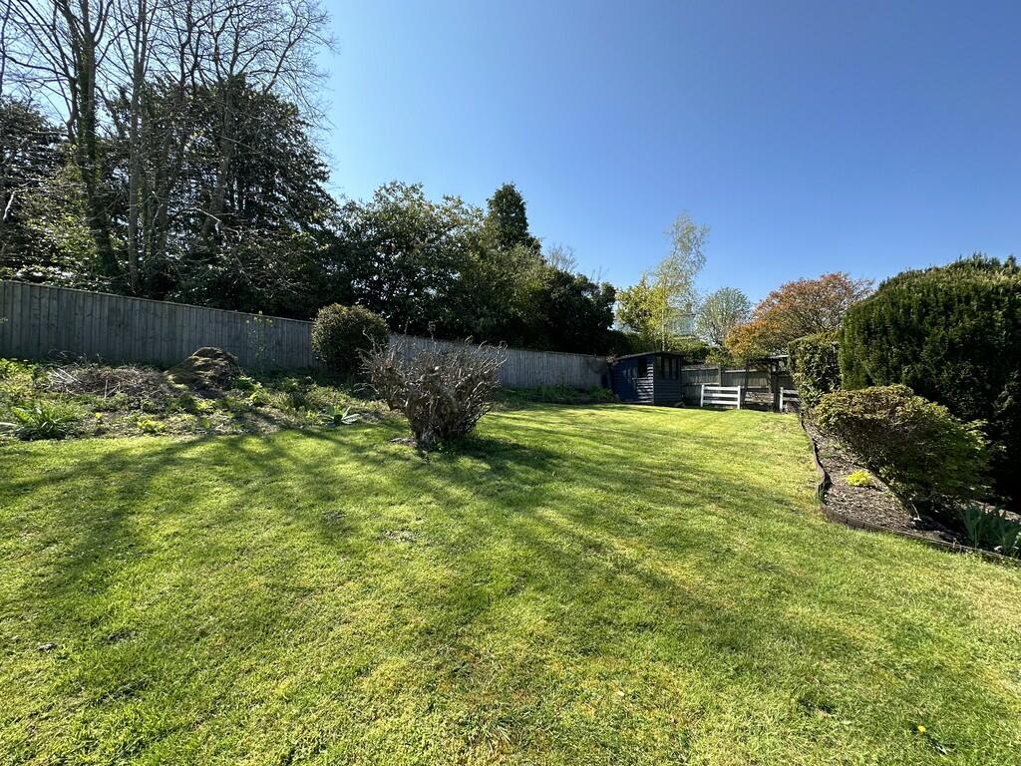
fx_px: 413
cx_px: 510
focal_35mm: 14
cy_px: 383
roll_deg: +0.0
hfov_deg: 102.1
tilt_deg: +1.7
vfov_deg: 85.7
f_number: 2.2
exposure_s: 1/666
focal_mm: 2.22
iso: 40
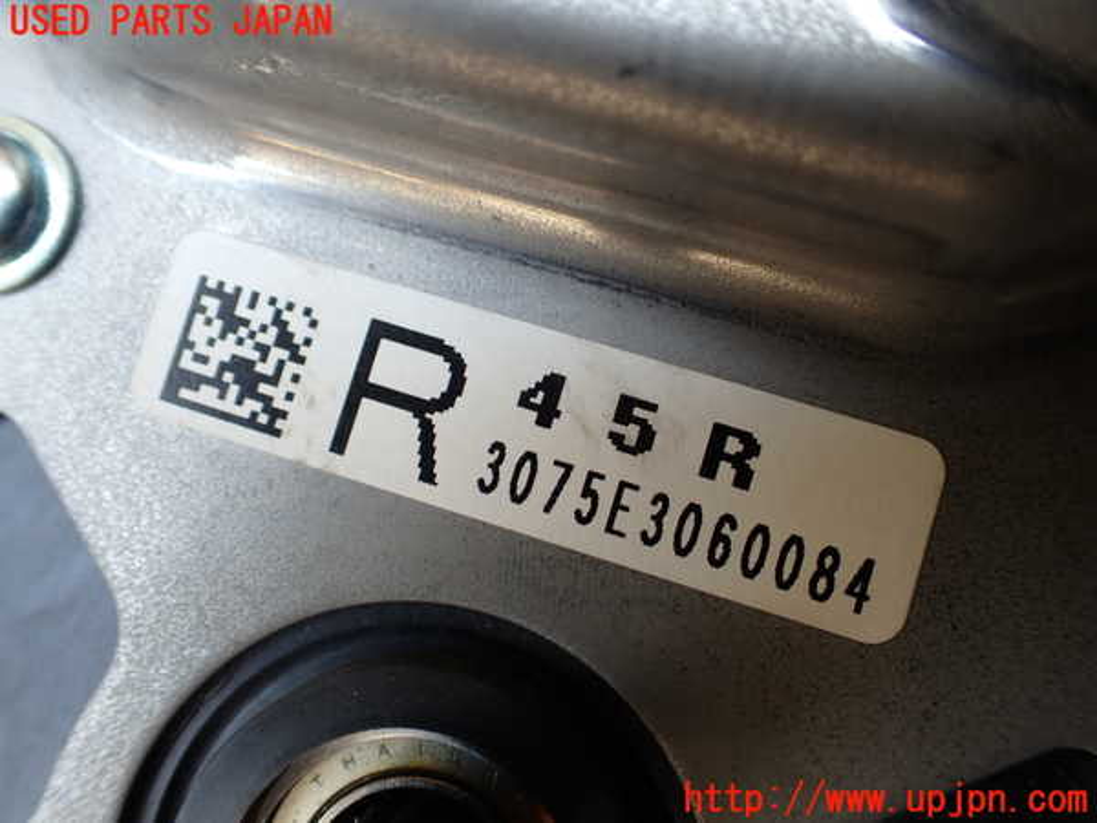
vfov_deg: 46.8
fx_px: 951
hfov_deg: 60.0
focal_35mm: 30
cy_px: 412
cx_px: 548
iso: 100
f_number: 2.3
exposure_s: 1/125
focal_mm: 5.4
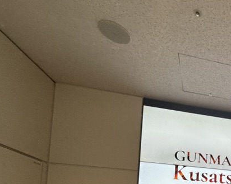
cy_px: 211
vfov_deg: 35.7
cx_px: 267
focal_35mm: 34
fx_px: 232
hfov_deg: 40.2
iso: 50
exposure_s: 1/120
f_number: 2.2
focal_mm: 2.22
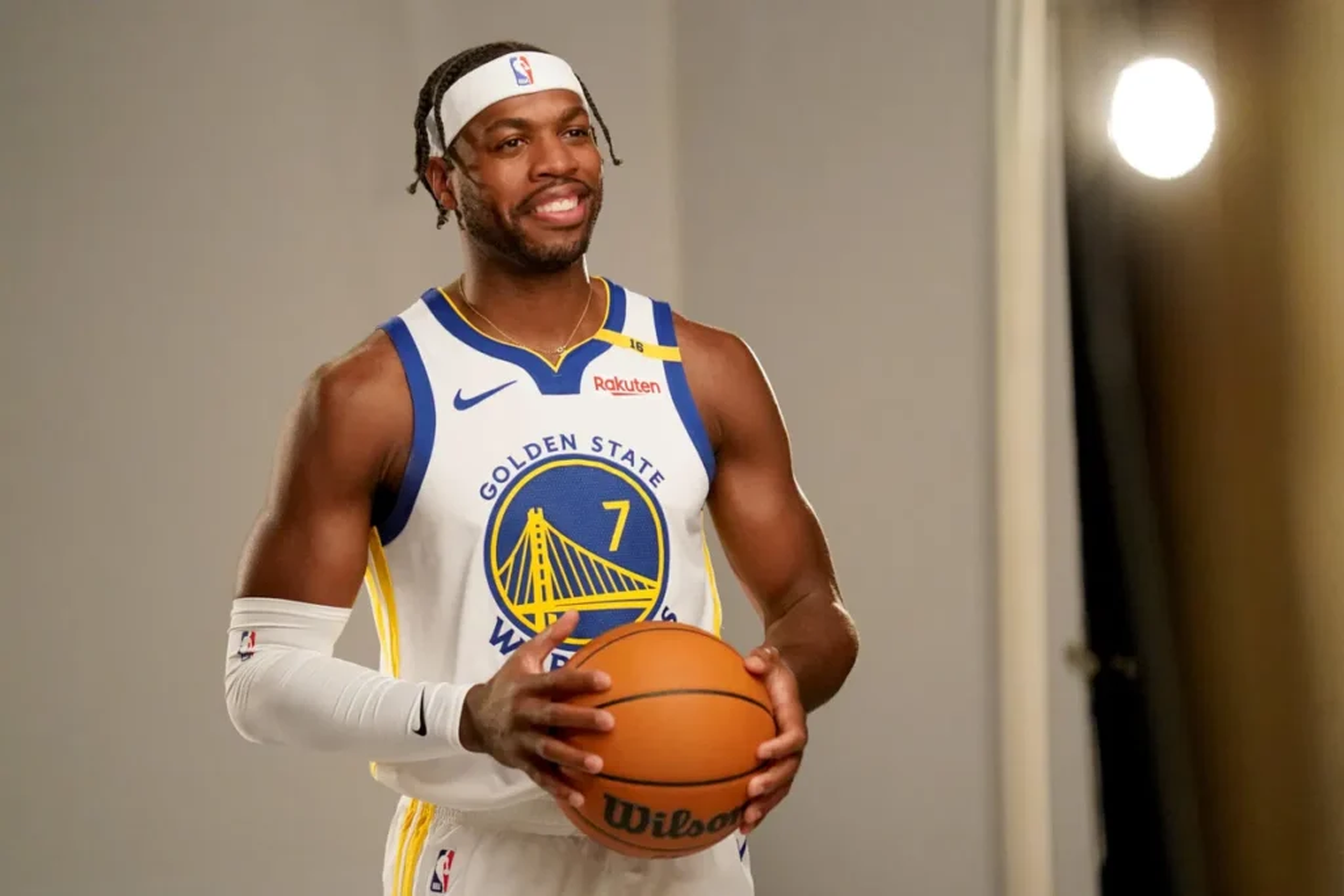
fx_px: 6272
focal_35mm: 168
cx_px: 672
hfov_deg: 12.2
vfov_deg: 8.2
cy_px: 448
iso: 6400
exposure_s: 1/400
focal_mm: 168
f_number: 2.8
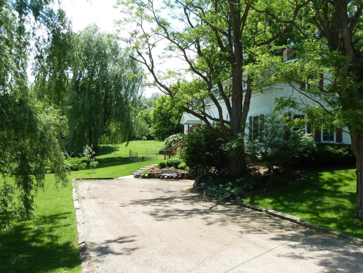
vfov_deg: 38.7
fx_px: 388
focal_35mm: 37
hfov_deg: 50.1
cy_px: 136
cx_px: 182
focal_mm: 6.1
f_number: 4
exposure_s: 1/200
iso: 80
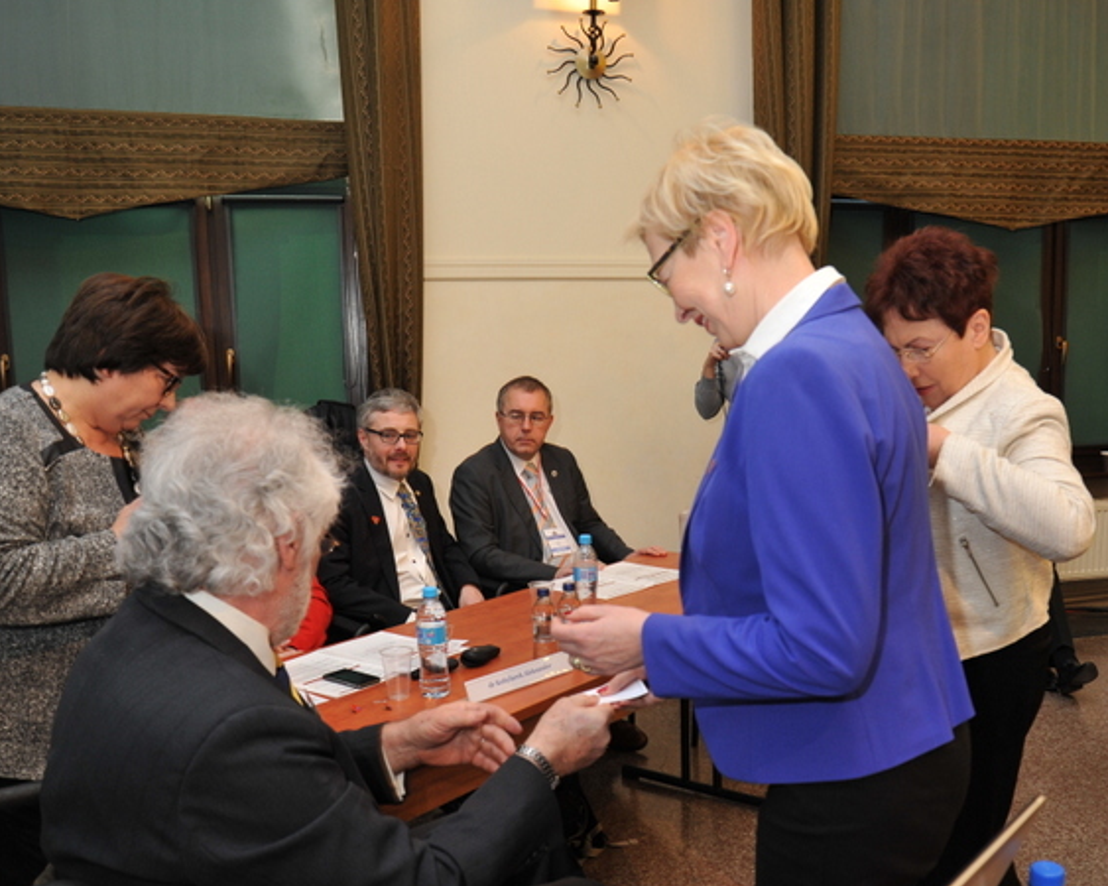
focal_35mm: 32
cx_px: 644
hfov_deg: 55.4
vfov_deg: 45.6
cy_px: 511
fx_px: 1049
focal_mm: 24
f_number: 5.6
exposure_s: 1/80
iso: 1000
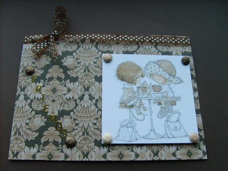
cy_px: 86
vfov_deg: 40.7
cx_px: 114
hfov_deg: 52.6
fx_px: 231
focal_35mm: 35
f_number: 2.8
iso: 50
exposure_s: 1/45
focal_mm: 5.8
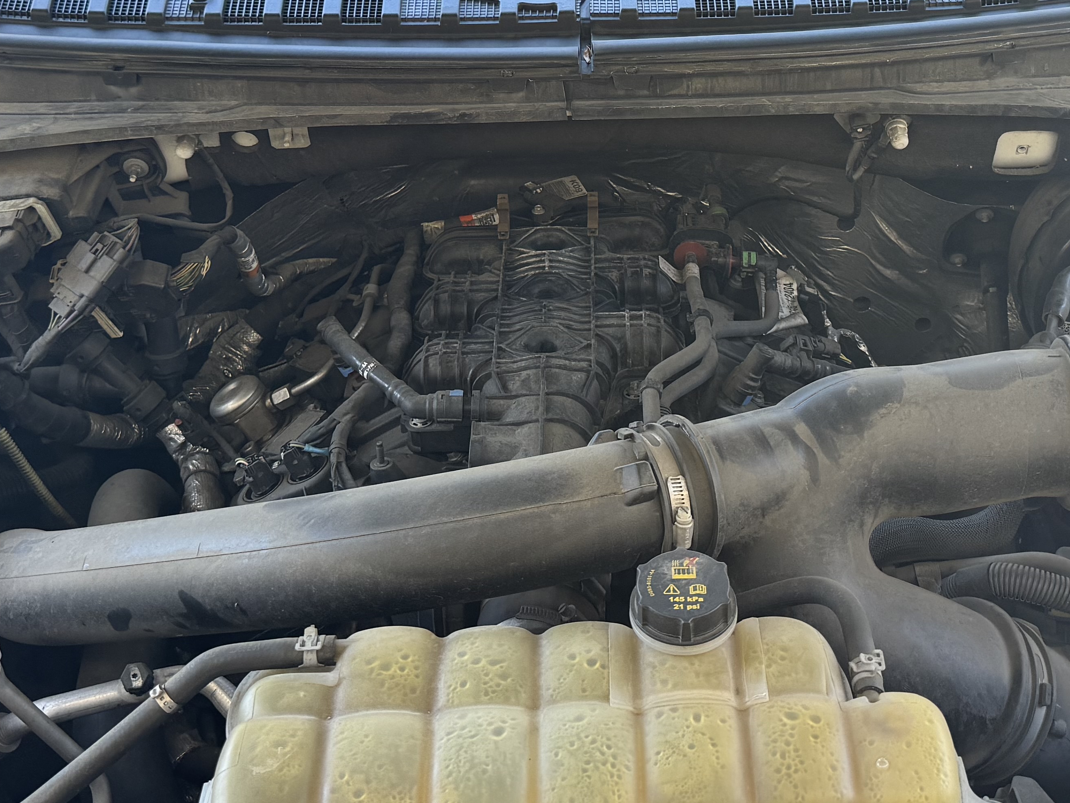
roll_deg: +0.2
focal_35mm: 52
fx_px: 1607
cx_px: 641
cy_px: 175
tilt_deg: -27.5
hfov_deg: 36.7
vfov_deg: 27.5
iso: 100
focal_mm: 6.76
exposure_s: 1/169
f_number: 1.78
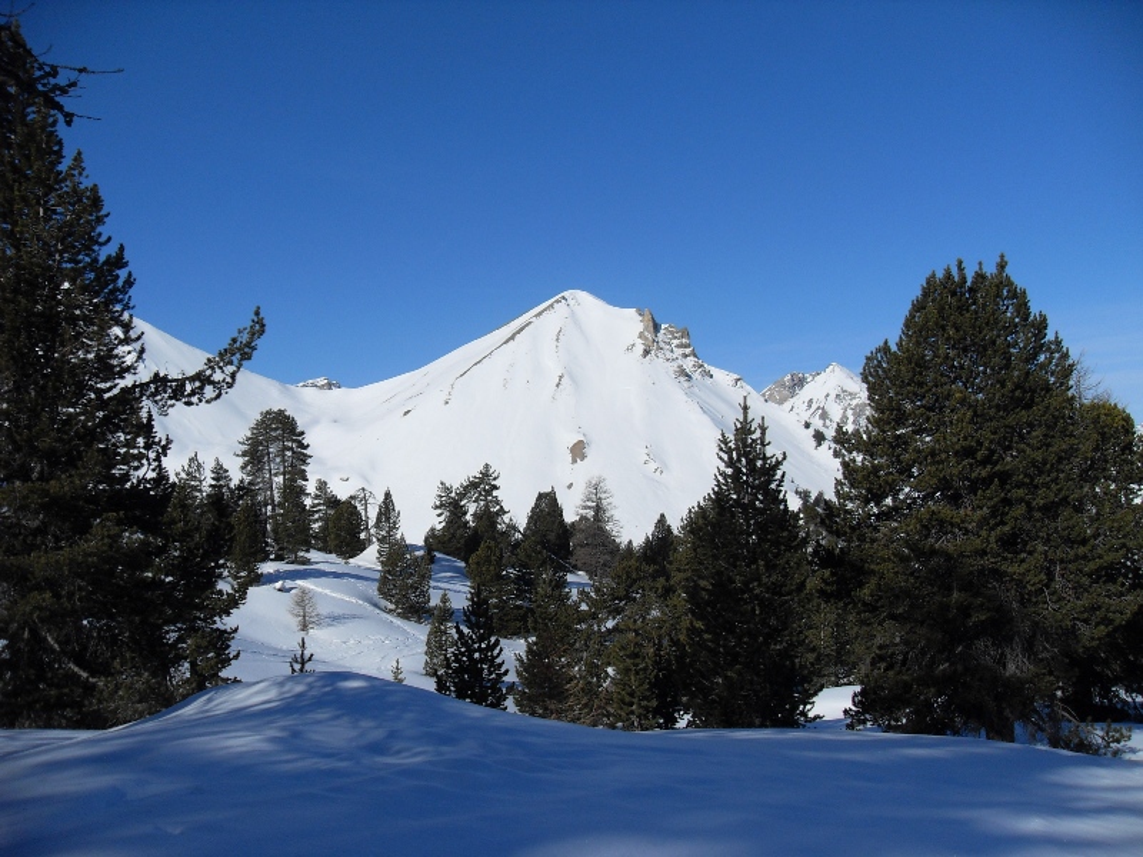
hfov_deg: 52.6
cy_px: 428
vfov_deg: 40.7
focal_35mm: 35
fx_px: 1156
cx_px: 572
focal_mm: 6.3
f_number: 7
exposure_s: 1/750
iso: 80
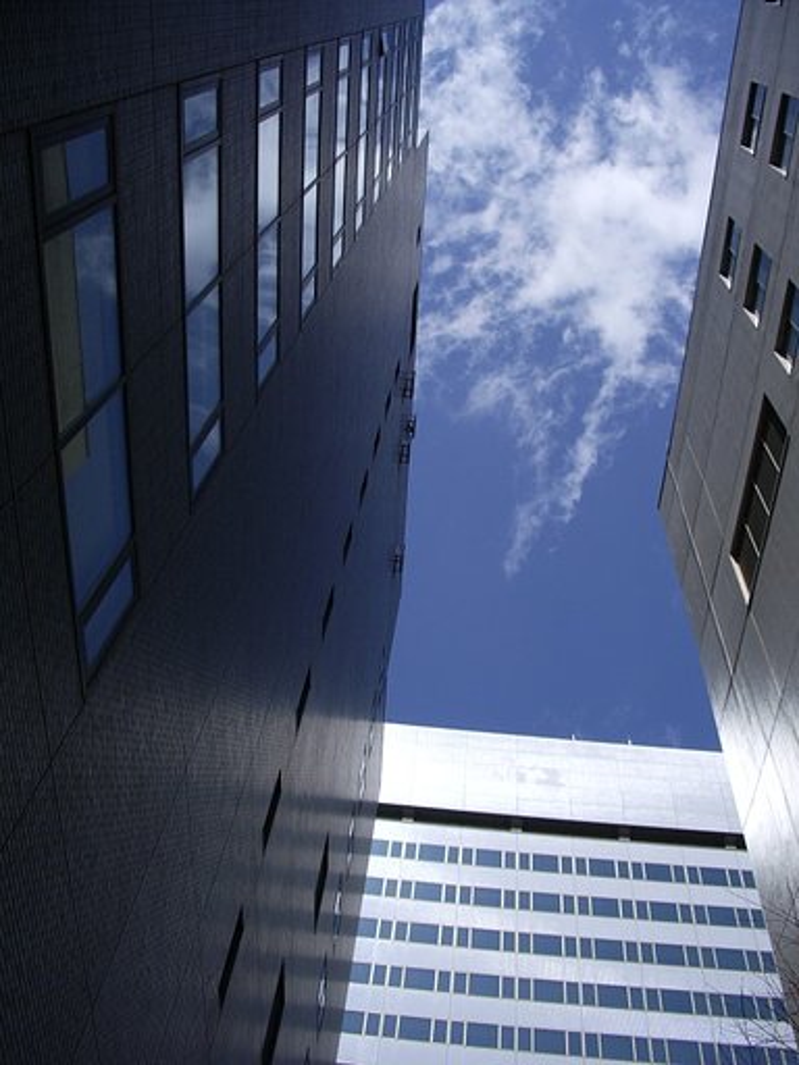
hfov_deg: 40.7
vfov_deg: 52.6
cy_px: 532
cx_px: 400
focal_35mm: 35
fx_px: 1077
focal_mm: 5.8
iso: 80
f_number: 4.3
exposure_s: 1/1000
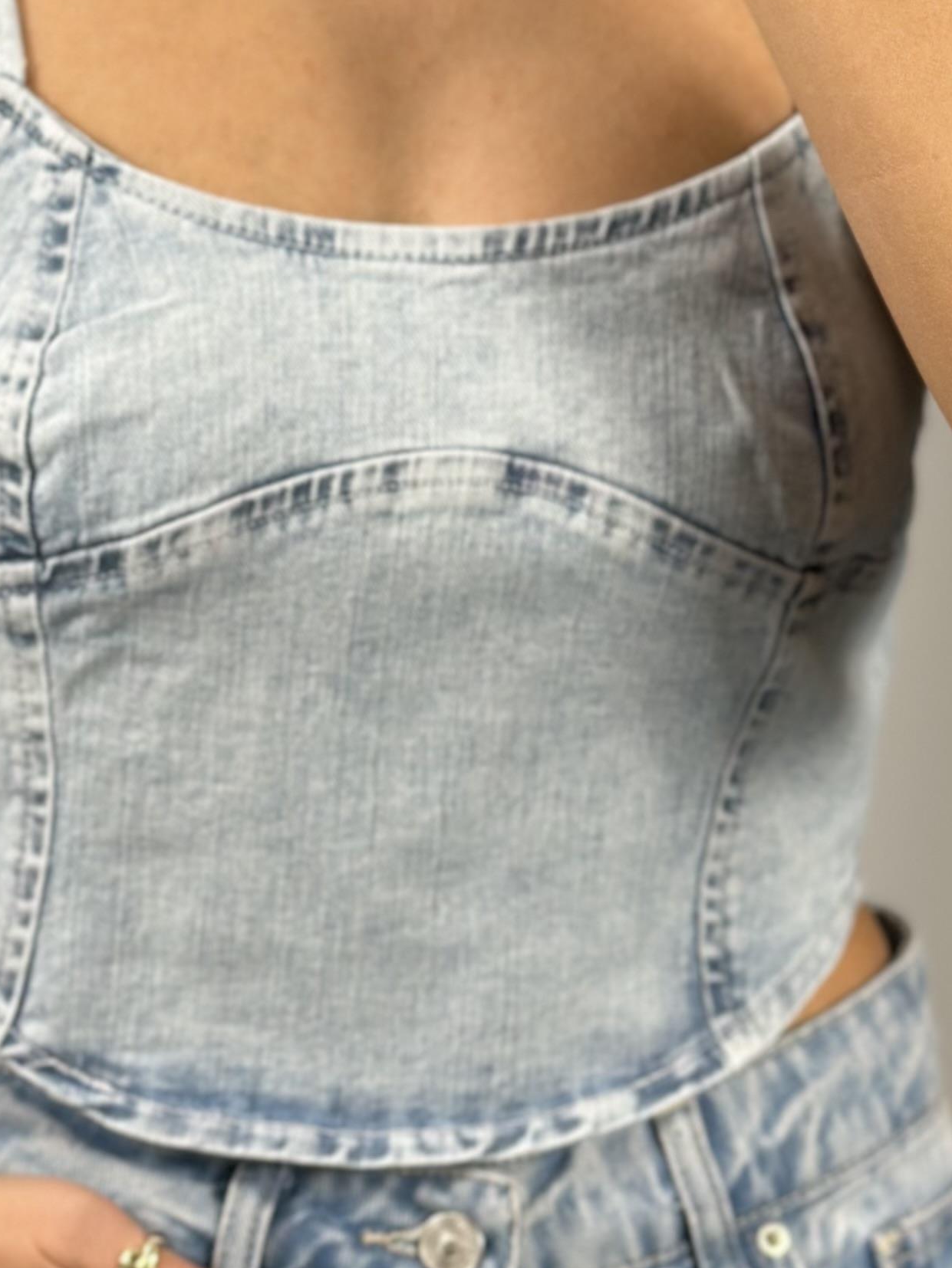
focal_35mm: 117
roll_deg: -0.2
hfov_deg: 12.7
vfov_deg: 16.8
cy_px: 503
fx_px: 4289
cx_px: 505
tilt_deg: -33.4
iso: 100
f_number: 1.78
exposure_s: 1/100
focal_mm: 6.86
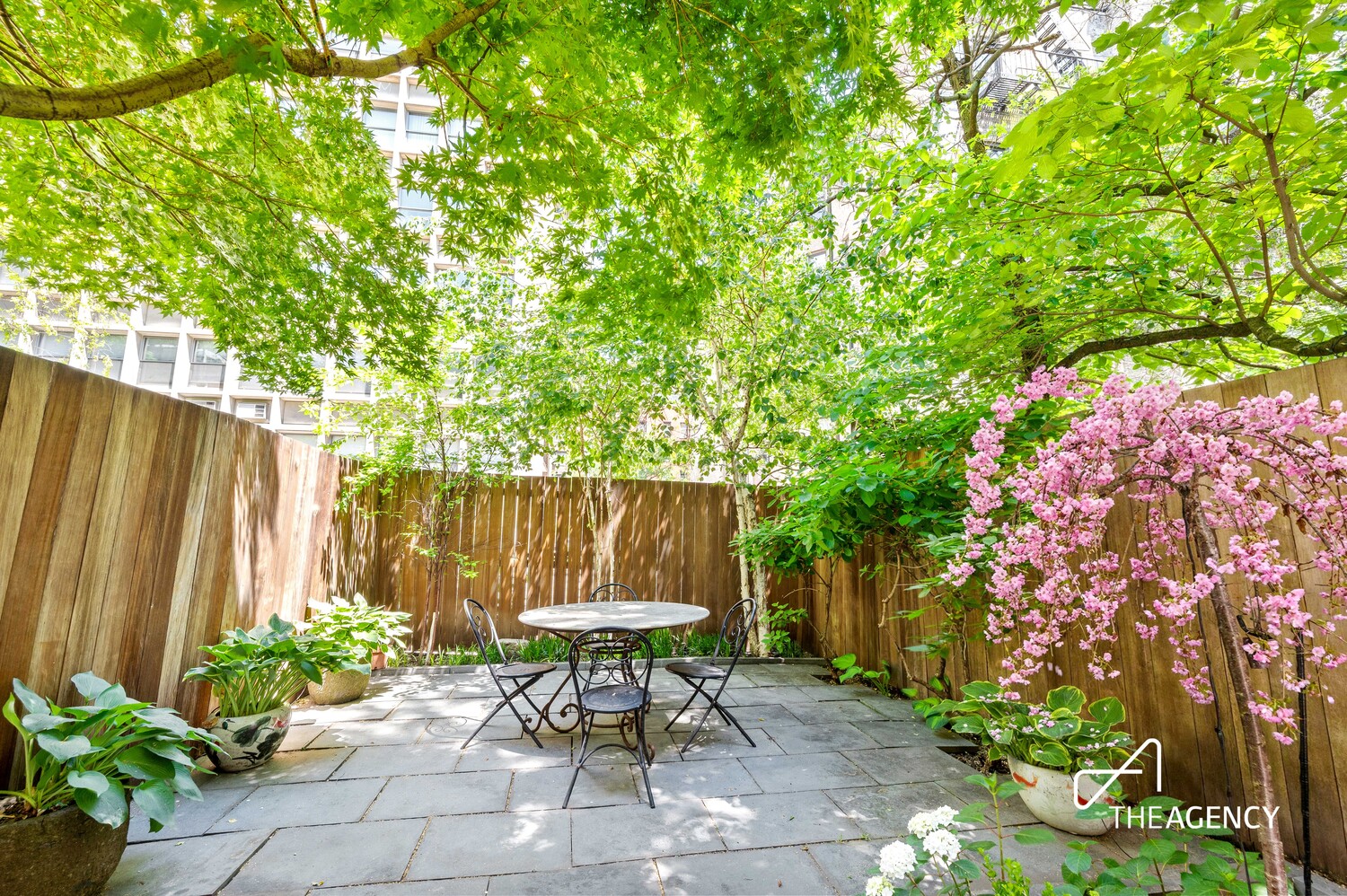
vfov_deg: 81.1
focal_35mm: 14
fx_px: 523
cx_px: 674
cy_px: 448
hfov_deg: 104.3
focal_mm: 14
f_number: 13
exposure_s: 1/5
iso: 320
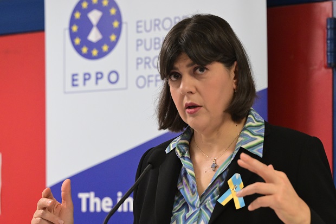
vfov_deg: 9.1
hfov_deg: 13.7
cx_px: 168
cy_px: 112
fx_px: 1400
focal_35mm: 150
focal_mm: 100
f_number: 3.5
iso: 4000
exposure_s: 1/320
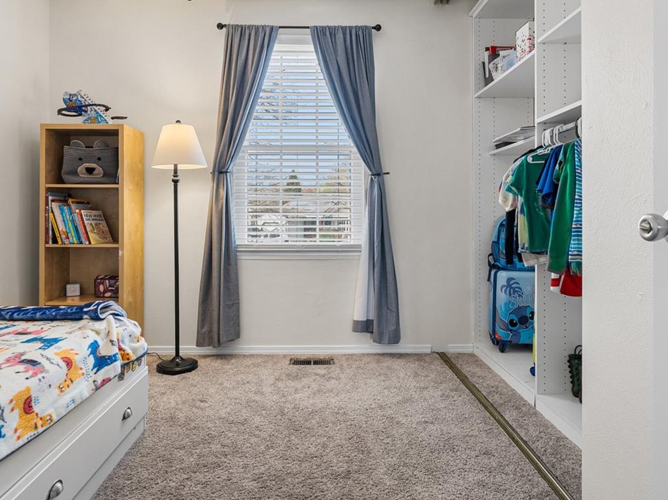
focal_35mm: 24
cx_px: 327
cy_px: 209
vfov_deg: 56.5
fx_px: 463
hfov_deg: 71.6
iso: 200
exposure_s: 1/1.25
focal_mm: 16
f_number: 8
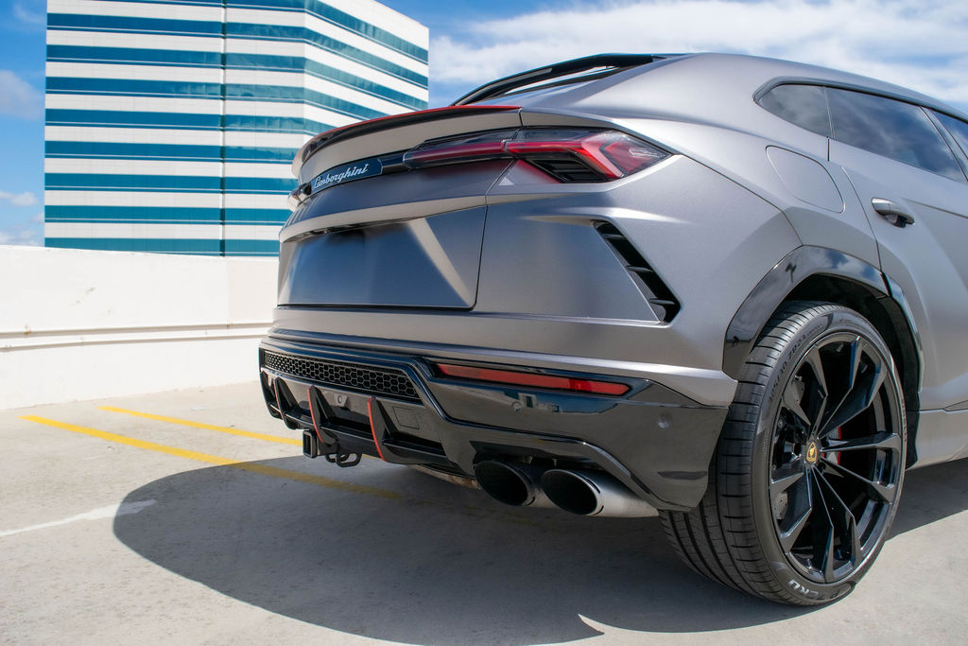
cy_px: 323
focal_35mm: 27
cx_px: 484
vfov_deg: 47.9
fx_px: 726
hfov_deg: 67.4
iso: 400
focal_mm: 18
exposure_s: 1/1600
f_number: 7.1
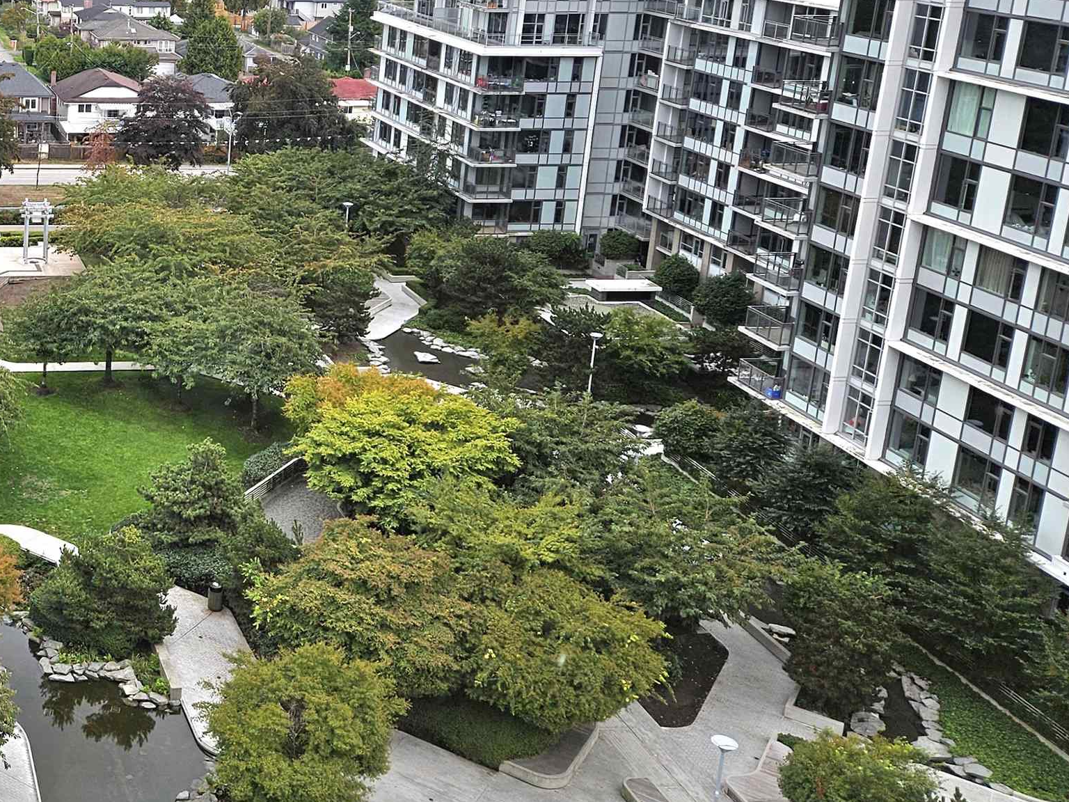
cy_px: 198
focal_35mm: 46
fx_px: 1421
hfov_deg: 37.0
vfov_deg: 31.0
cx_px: 3
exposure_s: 1/217
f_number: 1.8
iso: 25
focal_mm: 5.4
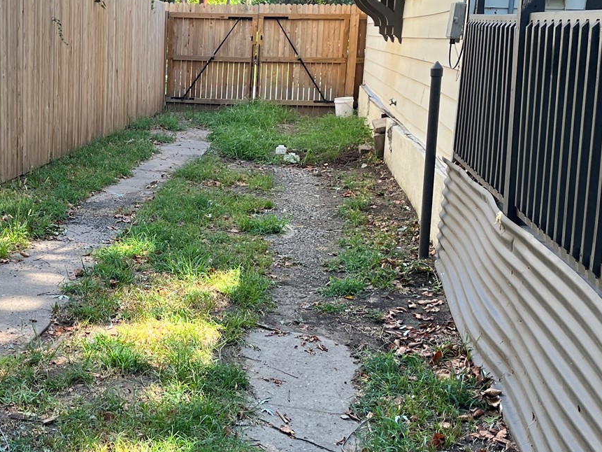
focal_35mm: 58
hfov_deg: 32.3
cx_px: 115
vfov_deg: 25.2
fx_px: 1009
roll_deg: -0.7
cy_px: 261
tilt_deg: -9.1
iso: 40
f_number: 1.6
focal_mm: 5.1
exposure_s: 1/225
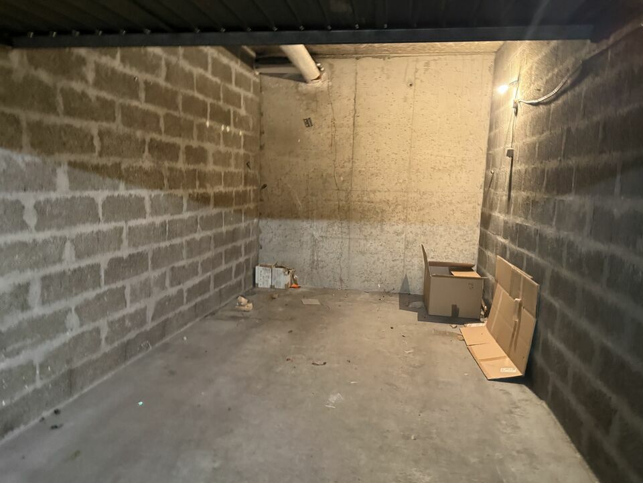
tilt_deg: -6.5
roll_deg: -2.3
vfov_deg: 56.8
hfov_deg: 71.6
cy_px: 242
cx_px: 322
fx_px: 446
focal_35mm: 24
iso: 800
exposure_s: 1/33
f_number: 1.78
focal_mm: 6.76
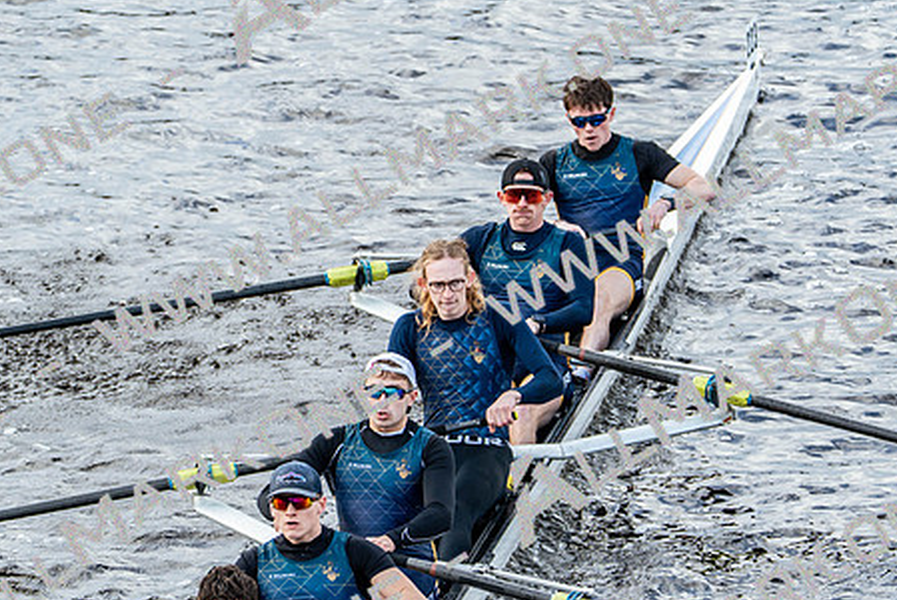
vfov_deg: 2.9
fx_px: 11743
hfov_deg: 4.4
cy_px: 359
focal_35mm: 471
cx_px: 340
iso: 1000
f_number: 6.3
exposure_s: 1/1250
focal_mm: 365
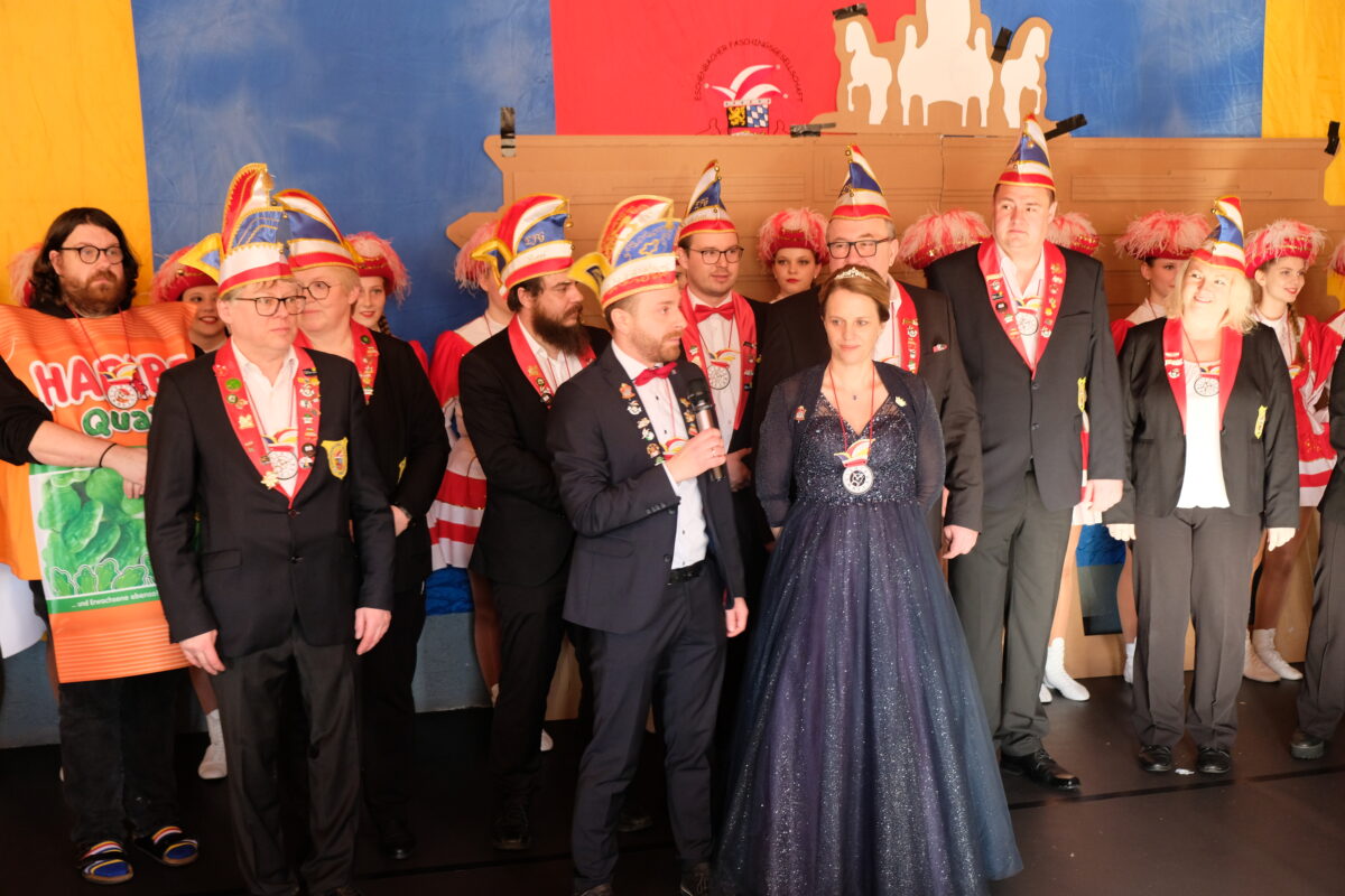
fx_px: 1606
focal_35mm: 43
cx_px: 672
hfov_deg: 45.4
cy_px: 448
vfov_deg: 31.2
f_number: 3.2
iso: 1250
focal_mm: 28.9
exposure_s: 1/30
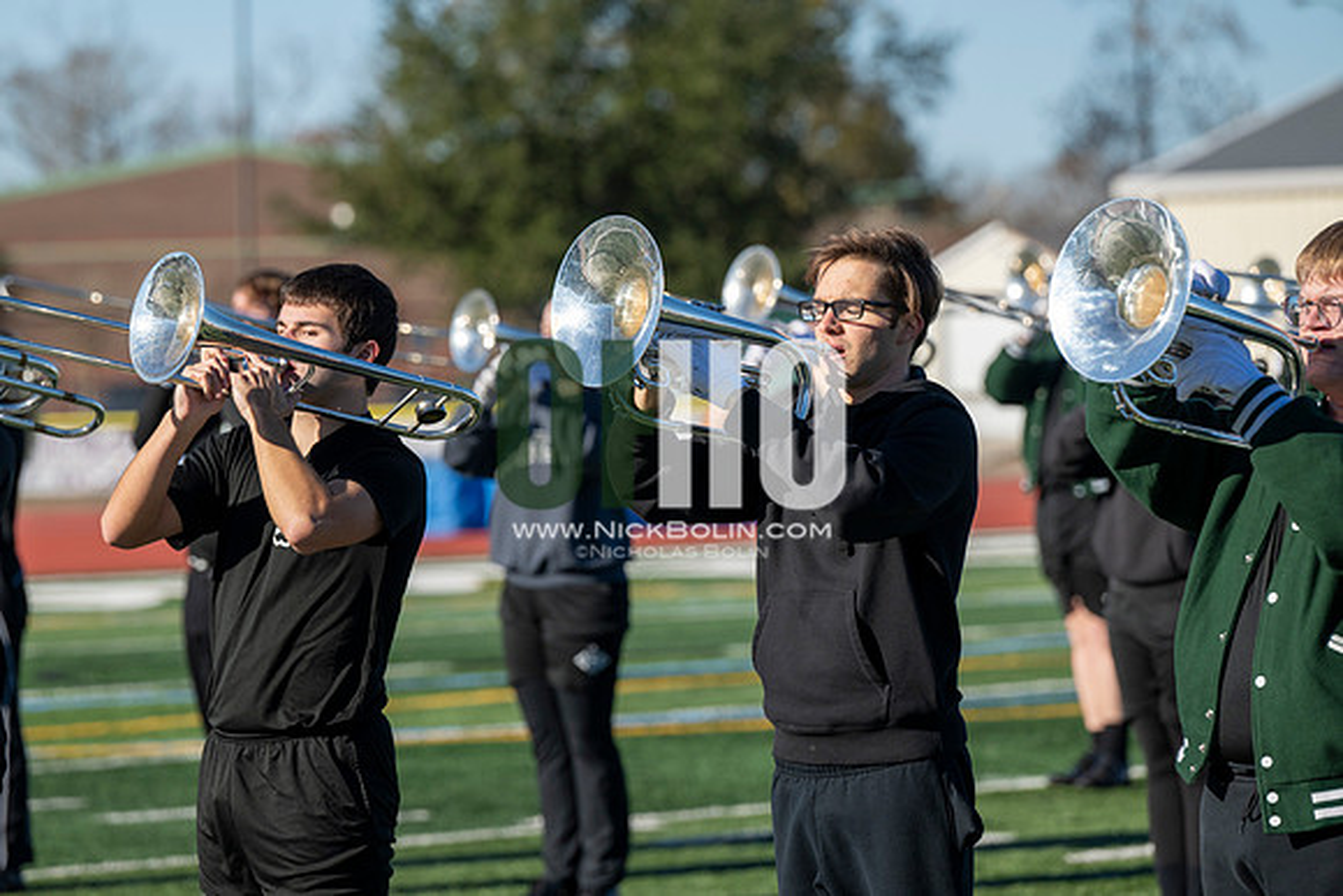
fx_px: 7463
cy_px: 448
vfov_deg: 6.9
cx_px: 672
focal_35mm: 200
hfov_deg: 10.3
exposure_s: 1/2000
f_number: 5
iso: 250
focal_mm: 200
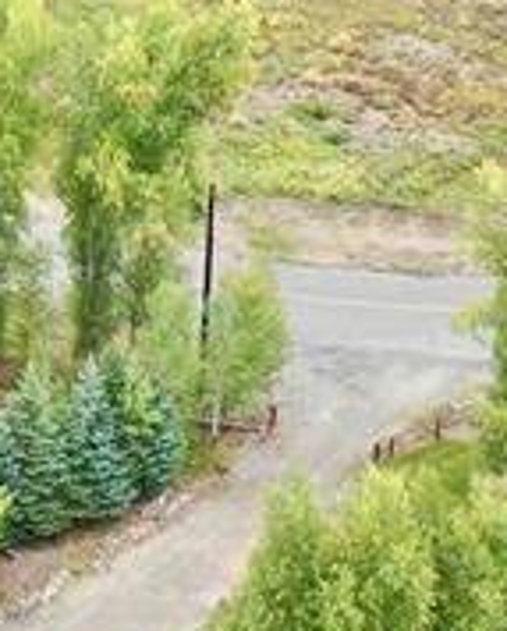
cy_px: -266
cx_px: -401
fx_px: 2825
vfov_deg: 12.2
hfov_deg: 9.7
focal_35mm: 151
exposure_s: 1/40
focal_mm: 10.26
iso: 100
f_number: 3.2
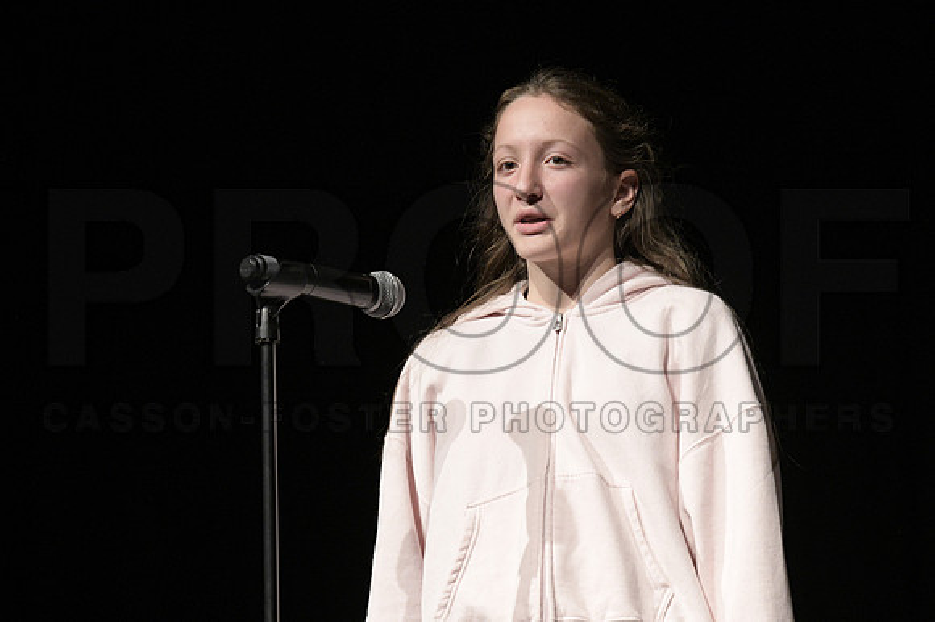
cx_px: 468
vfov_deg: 5.6
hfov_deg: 8.3
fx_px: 6411
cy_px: 311
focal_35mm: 247
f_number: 4
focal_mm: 165
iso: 2500
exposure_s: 1/125
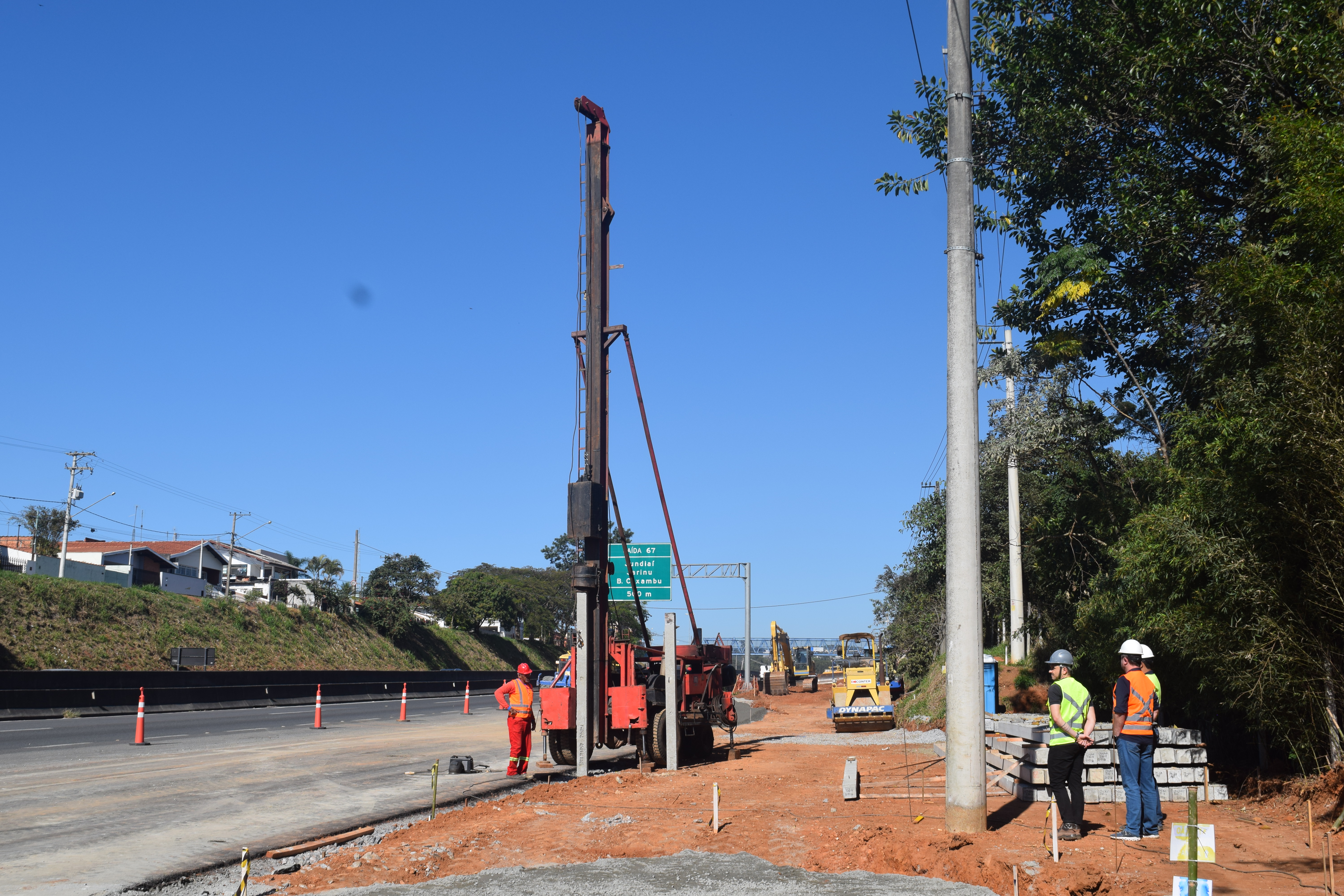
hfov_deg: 53.1
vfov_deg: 36.9
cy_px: 448
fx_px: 1344
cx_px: 672
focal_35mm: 36
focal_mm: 24
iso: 200
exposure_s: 1/500
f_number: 11
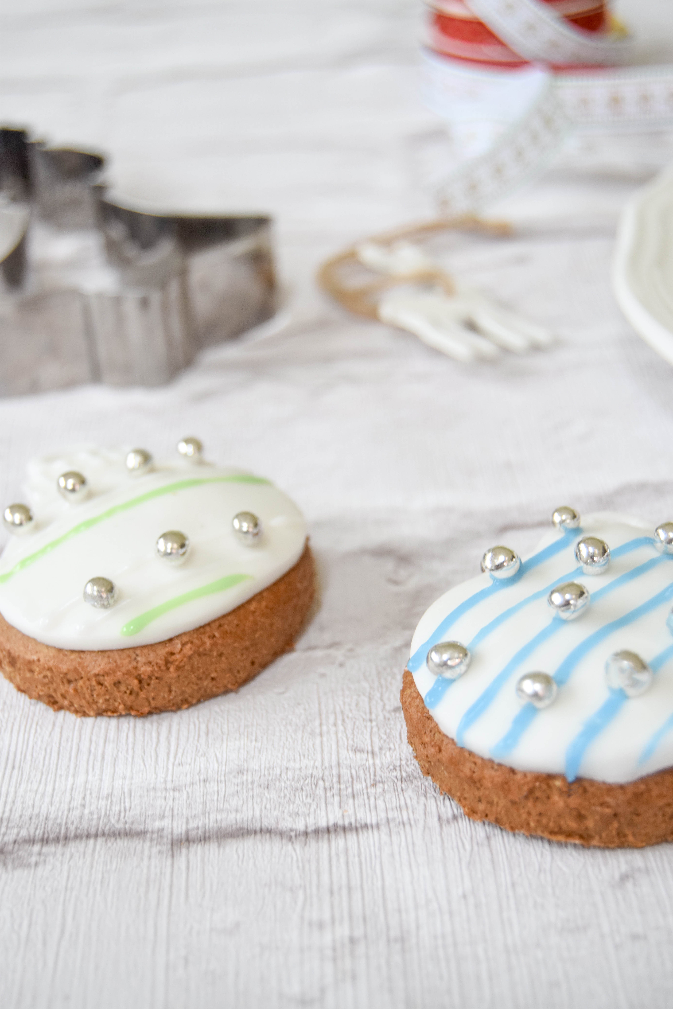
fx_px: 1598
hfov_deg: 23.8
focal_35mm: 57
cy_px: 504
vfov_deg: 35.1
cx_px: 336
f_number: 4.8
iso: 560
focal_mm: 38
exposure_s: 1/60
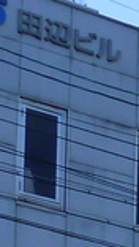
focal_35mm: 210
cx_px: 802
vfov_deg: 9.0
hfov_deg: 4.5
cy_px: 641
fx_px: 1373
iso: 80
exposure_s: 1/400
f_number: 4.5
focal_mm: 4.1
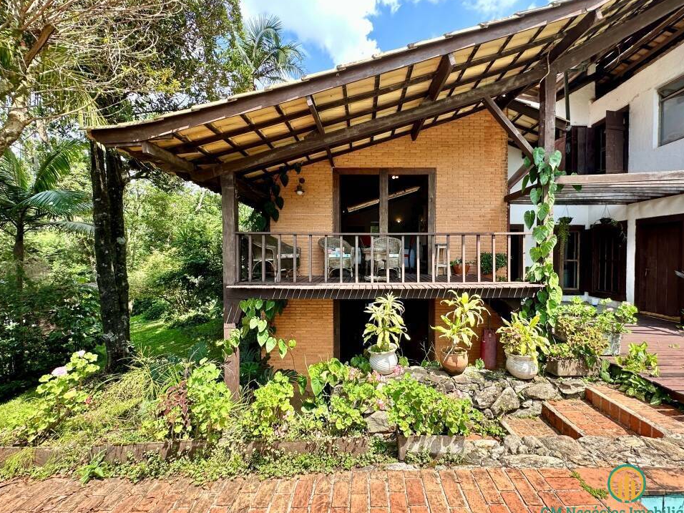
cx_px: 359
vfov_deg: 81.7
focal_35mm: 15
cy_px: 266
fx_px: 296
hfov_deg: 98.1
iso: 40
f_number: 2.2
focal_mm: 2.22
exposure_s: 1/303
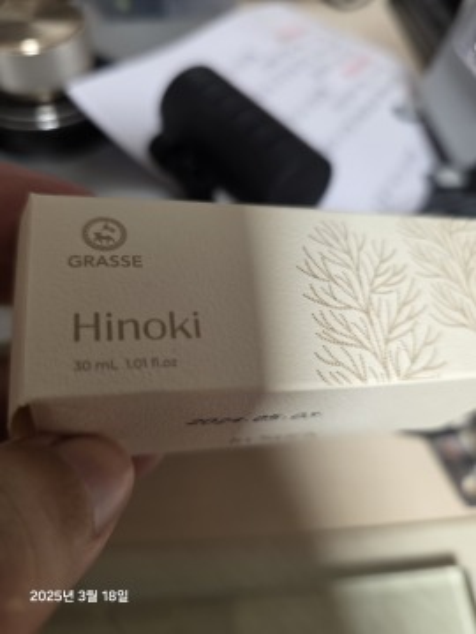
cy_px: 317
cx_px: 238
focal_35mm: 23
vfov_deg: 73.9
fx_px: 422
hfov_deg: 58.9
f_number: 1.7
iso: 250
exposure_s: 1/51
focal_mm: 6.3
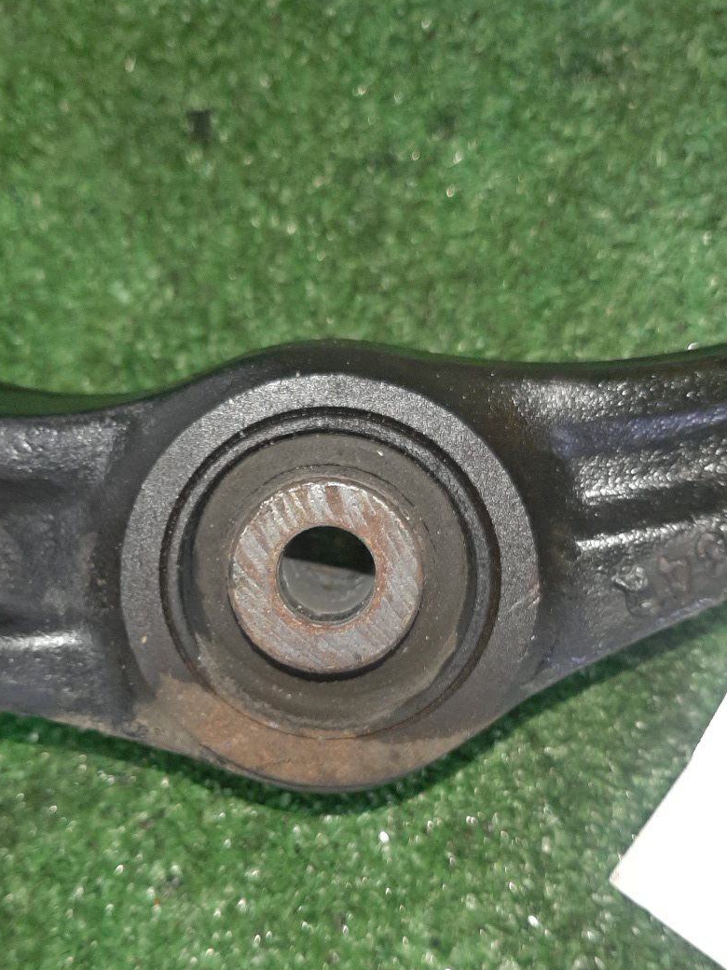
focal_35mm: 36
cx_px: 322
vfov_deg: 50.7
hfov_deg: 39.6
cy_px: 623
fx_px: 1008
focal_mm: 3.93
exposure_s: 1/50
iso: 131
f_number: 1.7
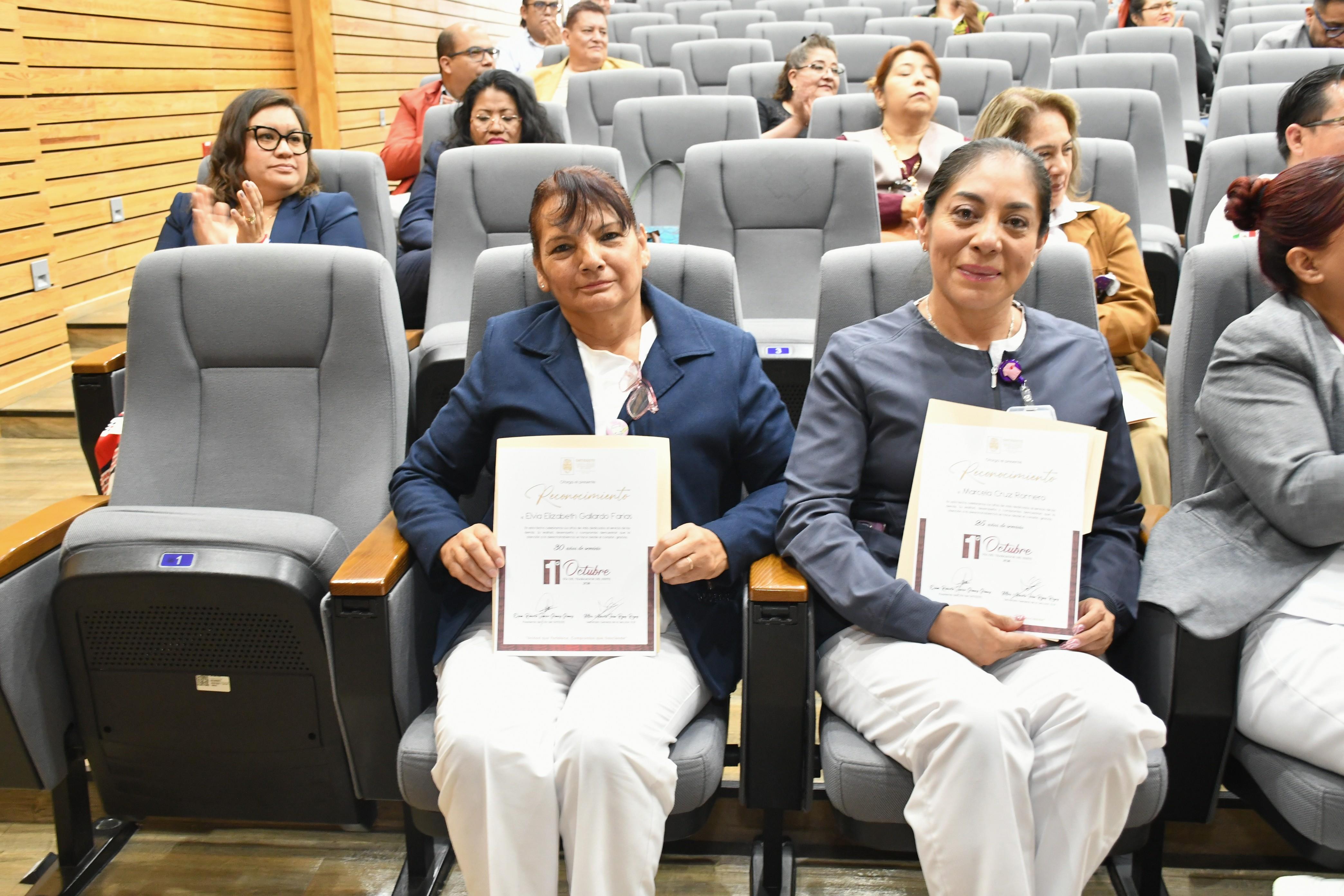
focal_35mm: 36
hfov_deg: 53.1
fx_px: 1344
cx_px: 672
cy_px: 448
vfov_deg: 36.9
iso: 2000
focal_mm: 24
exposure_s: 1/40
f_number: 5
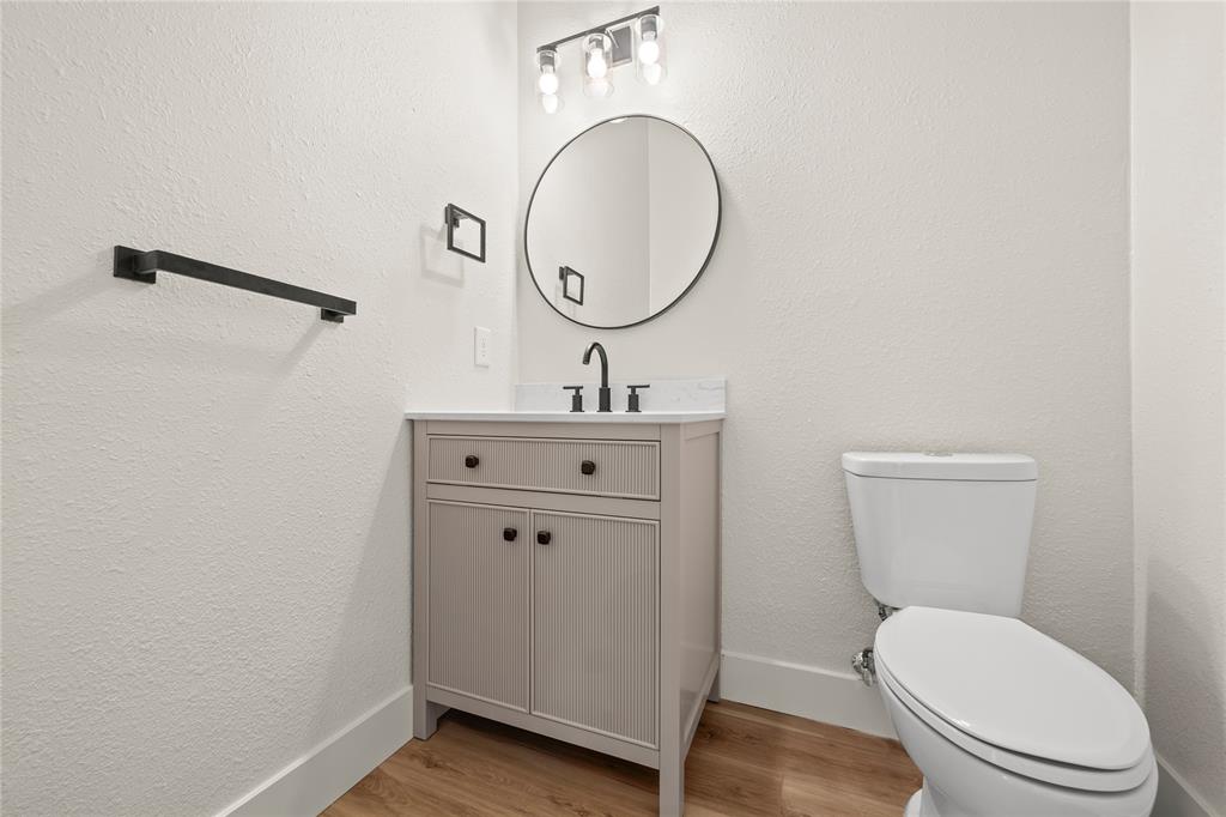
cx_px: 613
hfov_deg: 108.3
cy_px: 408
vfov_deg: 85.4
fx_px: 443
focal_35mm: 13
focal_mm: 13
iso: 250
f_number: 8
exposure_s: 1.3
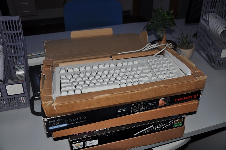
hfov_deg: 53.2
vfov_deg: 36.8
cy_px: 75
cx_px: 113
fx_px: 226
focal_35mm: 36
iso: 200
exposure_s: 1/60
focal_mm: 24
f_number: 3.8
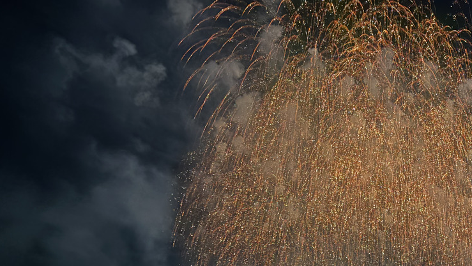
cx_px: 375
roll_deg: -0.7
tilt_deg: +17.1
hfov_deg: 42.6
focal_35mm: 46
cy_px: 178
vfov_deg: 25.8
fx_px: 576
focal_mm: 5.96
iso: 800
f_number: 1.6
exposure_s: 1/9
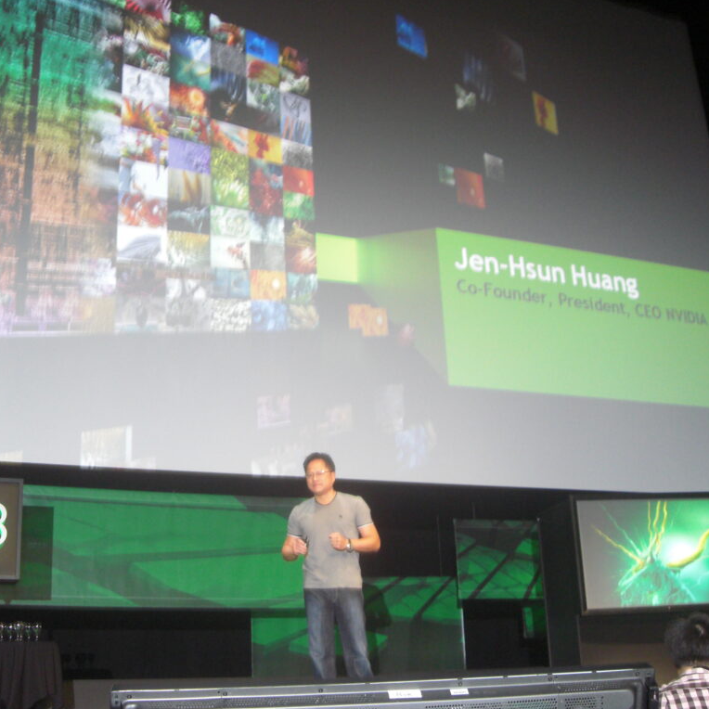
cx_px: 320
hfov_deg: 37.5
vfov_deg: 37.6
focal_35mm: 45
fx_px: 1043
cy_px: 354
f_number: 2.7
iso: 200
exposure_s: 1/13
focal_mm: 6.2
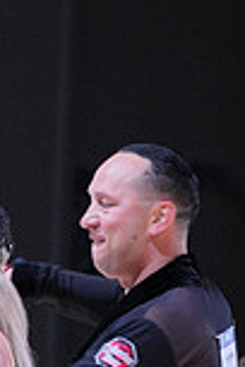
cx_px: -28
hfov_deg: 3.1
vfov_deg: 4.6
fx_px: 4593
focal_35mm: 450
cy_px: 554
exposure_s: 1/400
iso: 2000
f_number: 6.3
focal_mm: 119
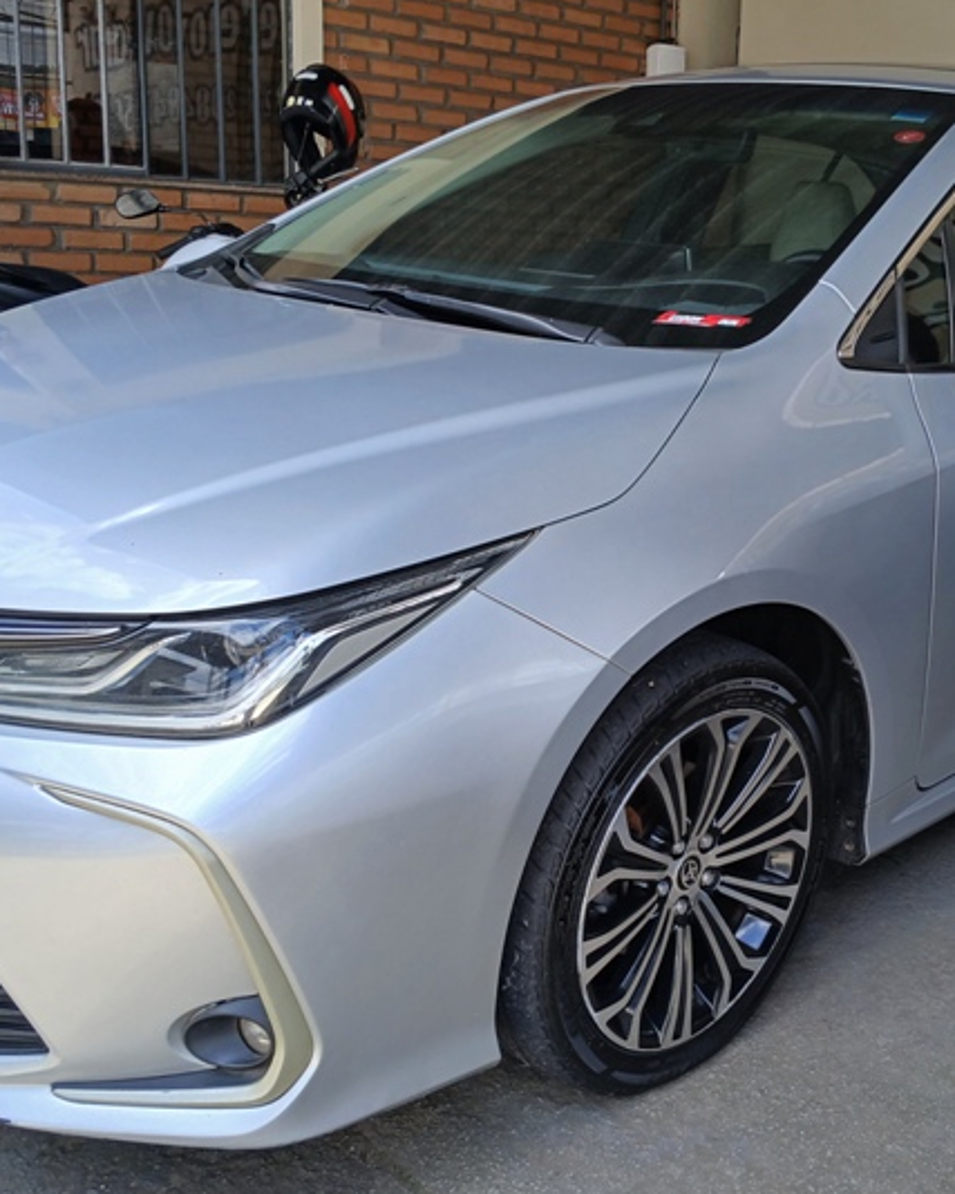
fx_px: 1343
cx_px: 602
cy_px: 628
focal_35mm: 38
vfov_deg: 47.9
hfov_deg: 38.9
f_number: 1.8
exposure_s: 1/120
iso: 20
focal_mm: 3.98
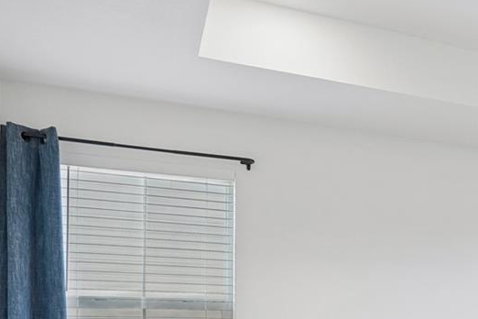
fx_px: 611
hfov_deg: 34.3
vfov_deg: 27.2
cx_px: 574
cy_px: 338
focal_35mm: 46
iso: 400
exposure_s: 1/50
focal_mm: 10
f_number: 8
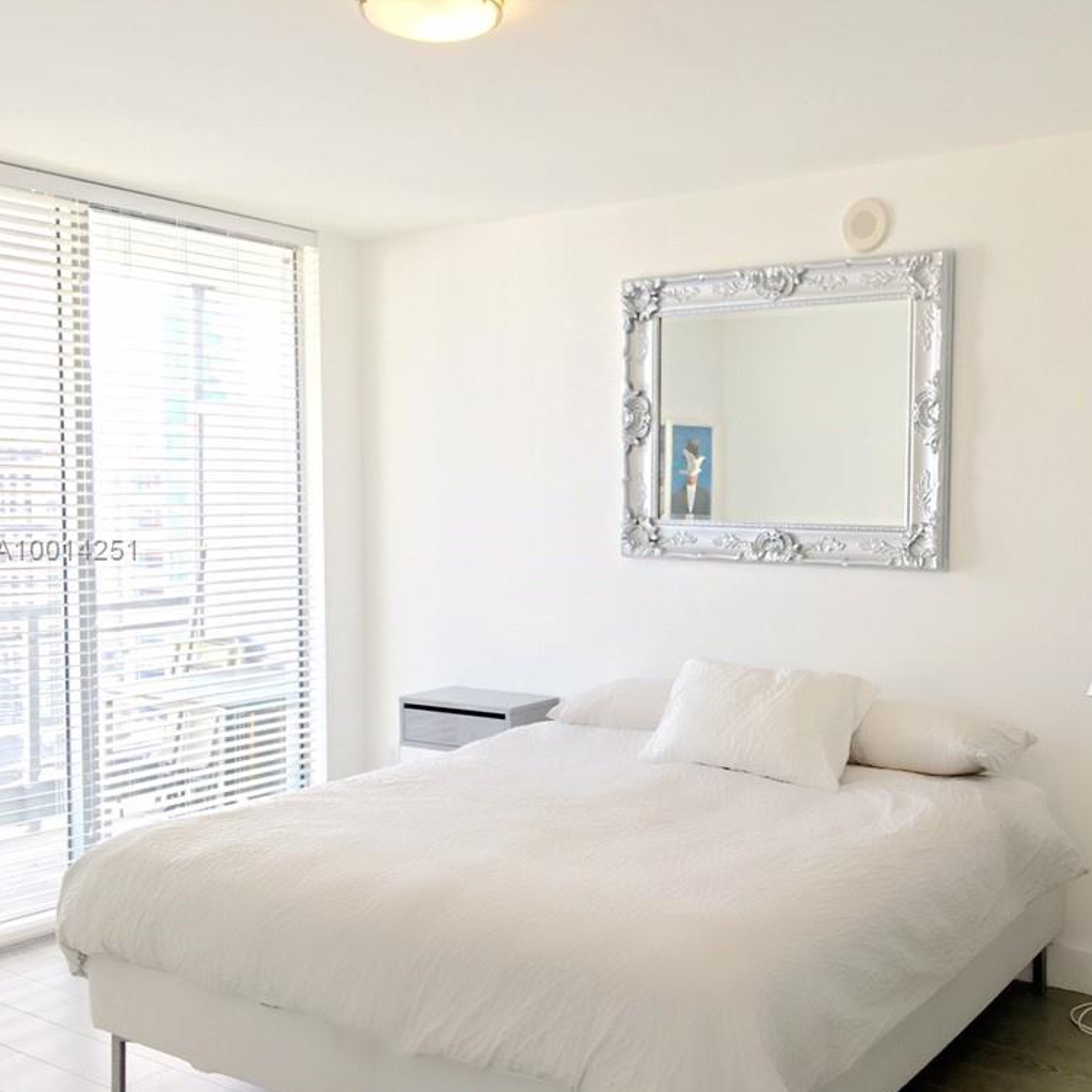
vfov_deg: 47.2
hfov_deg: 46.4
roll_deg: +0.0
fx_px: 1249
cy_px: 550
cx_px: 732
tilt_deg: -2.4
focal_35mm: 35
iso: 25
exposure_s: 1/40
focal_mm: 4.15
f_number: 2.2
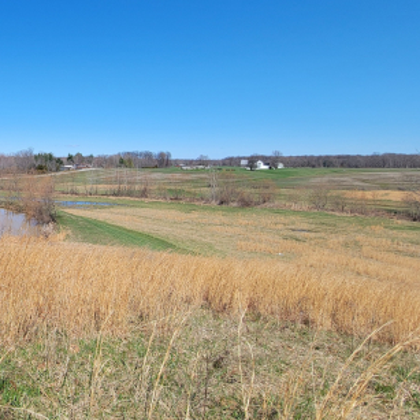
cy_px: 166
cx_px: -12
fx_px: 343
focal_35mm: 25
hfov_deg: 49.6
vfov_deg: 62.3
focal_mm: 2.2
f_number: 2.2
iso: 50
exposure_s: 1/1728
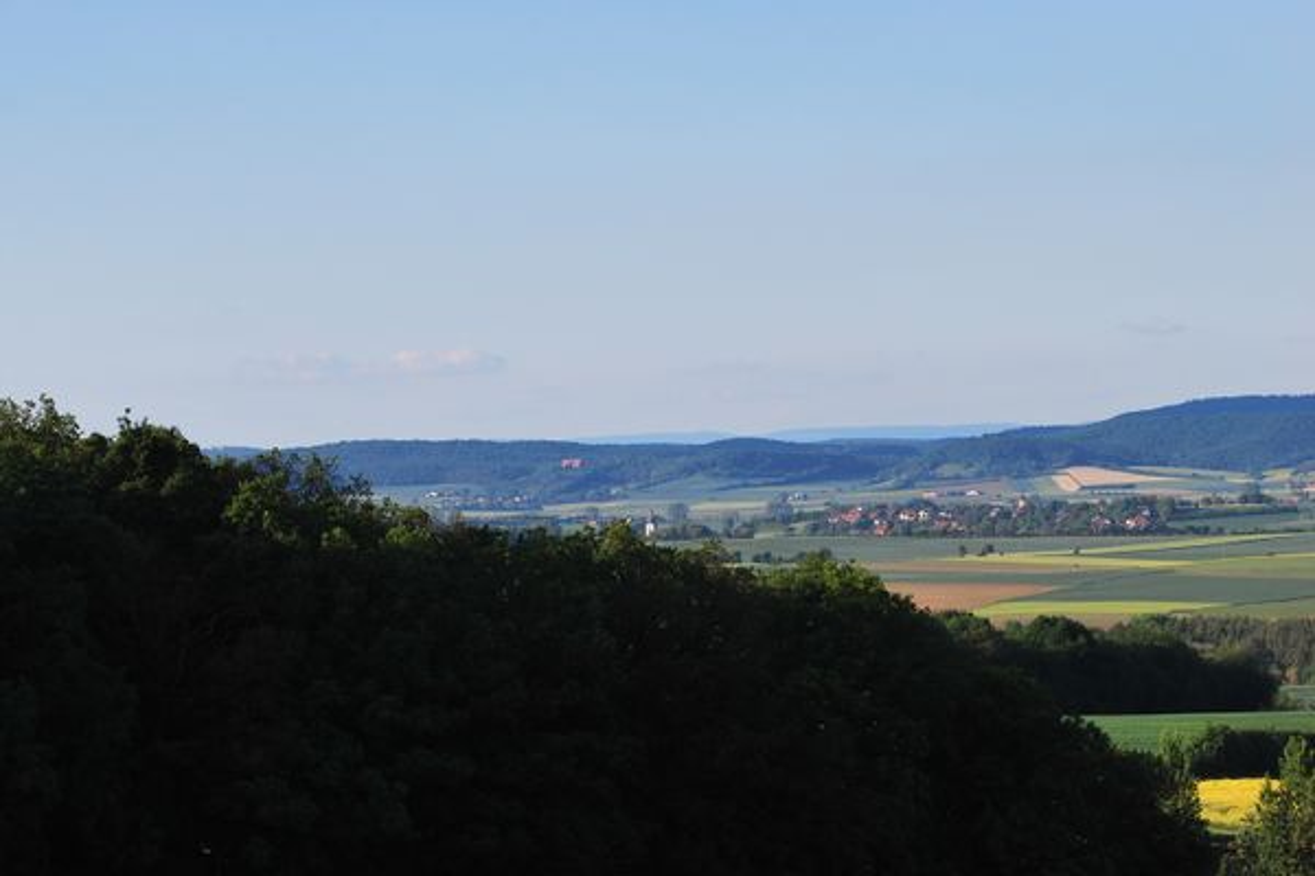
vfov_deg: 8.7
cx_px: 658
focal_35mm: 158
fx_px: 5753
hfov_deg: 13.0
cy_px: 438
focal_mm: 105
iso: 200
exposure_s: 1/640
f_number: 6.3
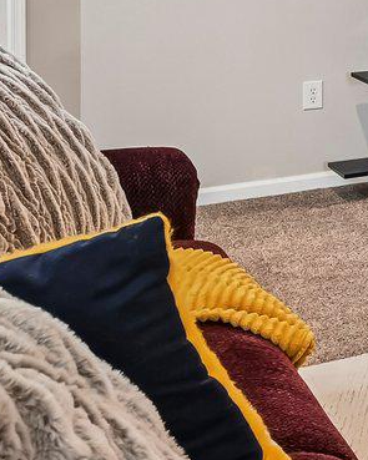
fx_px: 994
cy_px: -83
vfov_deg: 23.9
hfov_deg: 15.3
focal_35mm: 73
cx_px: 805
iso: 400
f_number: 8
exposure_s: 1/8
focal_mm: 14
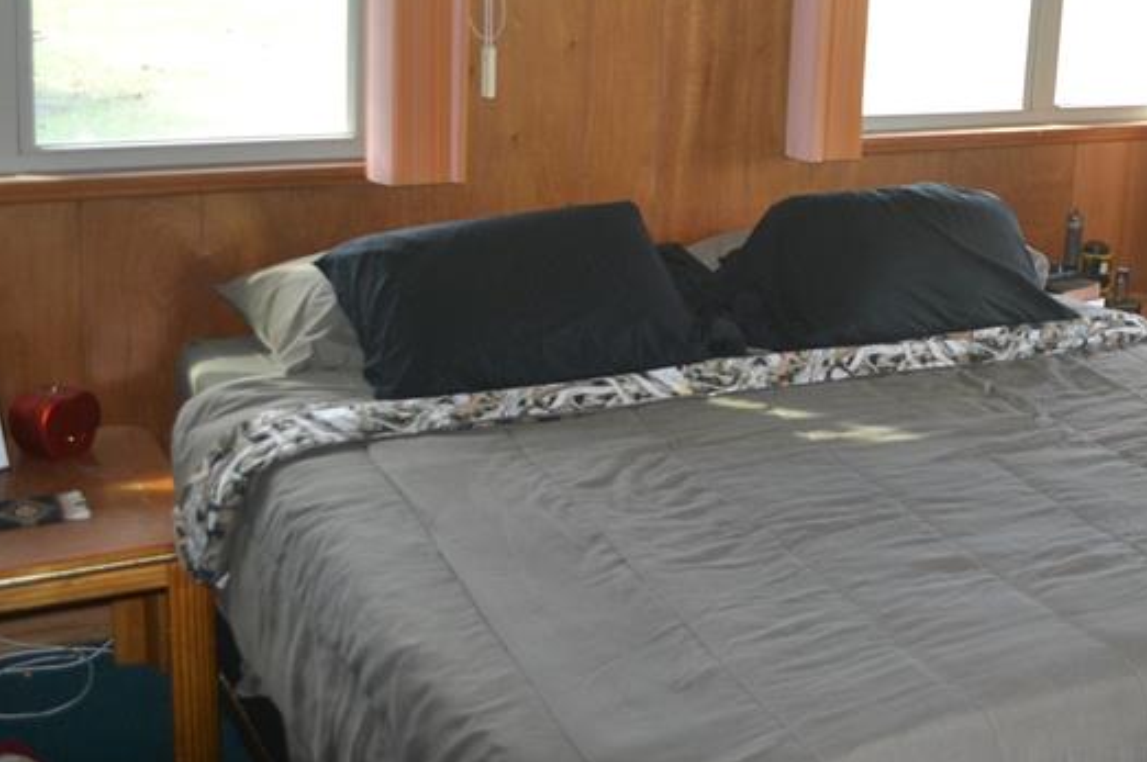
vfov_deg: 25.1
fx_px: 1687
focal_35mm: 53
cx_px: 1053
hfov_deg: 35.2
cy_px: 160
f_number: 3.5
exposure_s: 1/60
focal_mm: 18
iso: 450
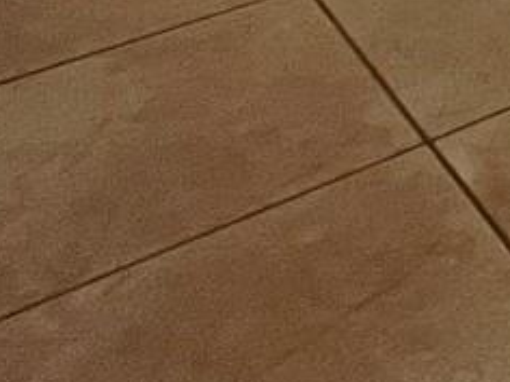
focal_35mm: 88
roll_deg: -0.2
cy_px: -656
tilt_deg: -3.5
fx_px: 1297
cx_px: 1269
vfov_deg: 11.8
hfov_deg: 14.0
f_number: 1.8
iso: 250
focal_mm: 1.57
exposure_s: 1/60
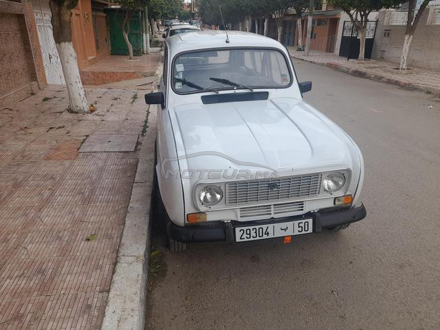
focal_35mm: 25
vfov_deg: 54.9
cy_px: 165
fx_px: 318
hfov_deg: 69.4
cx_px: 220
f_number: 2
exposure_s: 1/168
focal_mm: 4.6
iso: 20
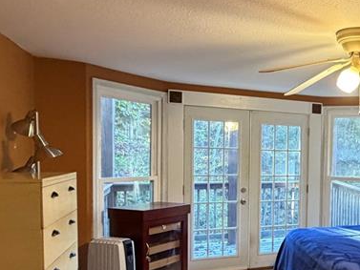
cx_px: 366
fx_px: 395
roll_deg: +0.0
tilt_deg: -1.6
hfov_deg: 41.9
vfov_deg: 37.5
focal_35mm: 38
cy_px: 172
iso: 400
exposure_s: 1/60
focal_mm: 2.22
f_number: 2.2
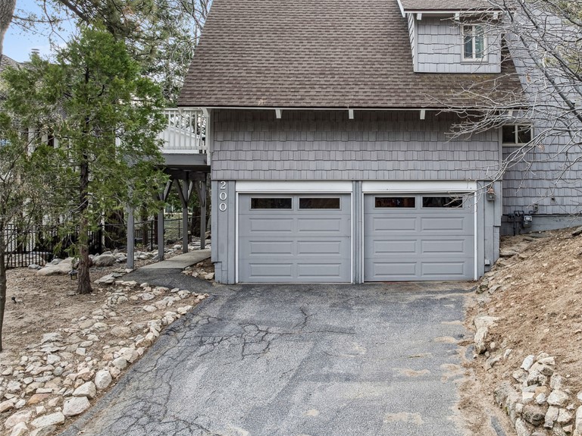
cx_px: 387
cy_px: 166
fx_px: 538
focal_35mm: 32
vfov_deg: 43.8
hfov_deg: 55.7
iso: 180
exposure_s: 1/30
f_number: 2.8
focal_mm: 12.3
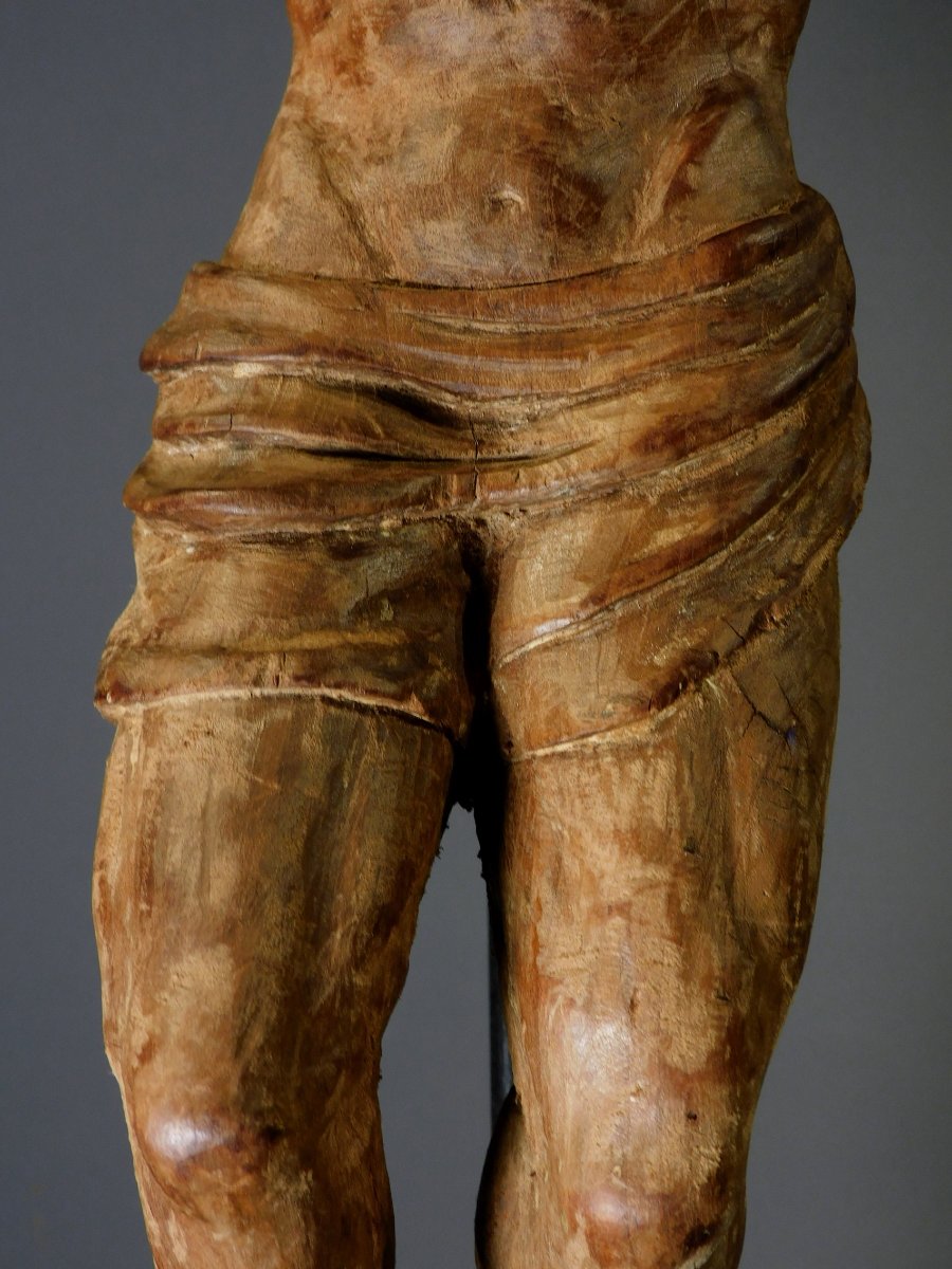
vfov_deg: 42.1
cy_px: 634
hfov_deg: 32.2
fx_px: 1650
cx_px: 476
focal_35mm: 45
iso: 125
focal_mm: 8.1
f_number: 4
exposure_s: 1/30
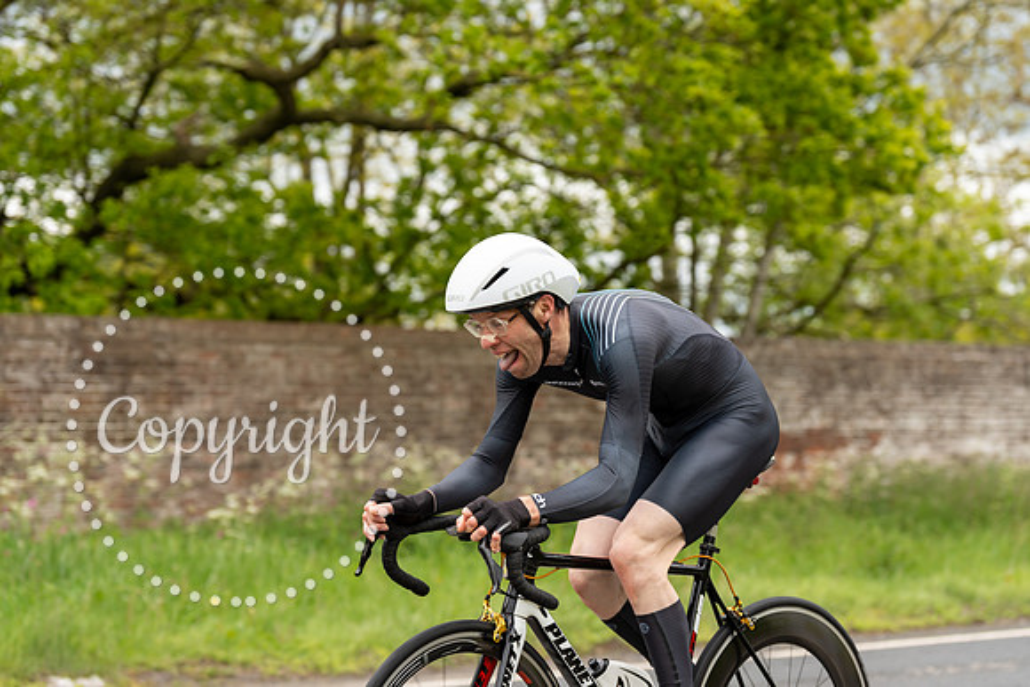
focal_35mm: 88
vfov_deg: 15.5
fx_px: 2518
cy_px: 344
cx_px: 515
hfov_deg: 23.1
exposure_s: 1/1000
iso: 400
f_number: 3.5
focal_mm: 88
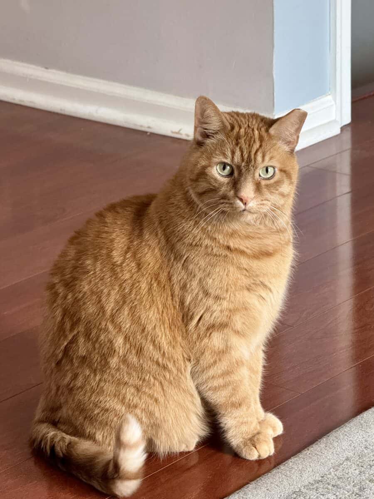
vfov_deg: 16.4
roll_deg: +1.6
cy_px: 250
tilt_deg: -18.9
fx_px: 1729
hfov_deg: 12.3
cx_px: 187
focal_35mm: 120
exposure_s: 1/60
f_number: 2.8
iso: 640
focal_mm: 15.66
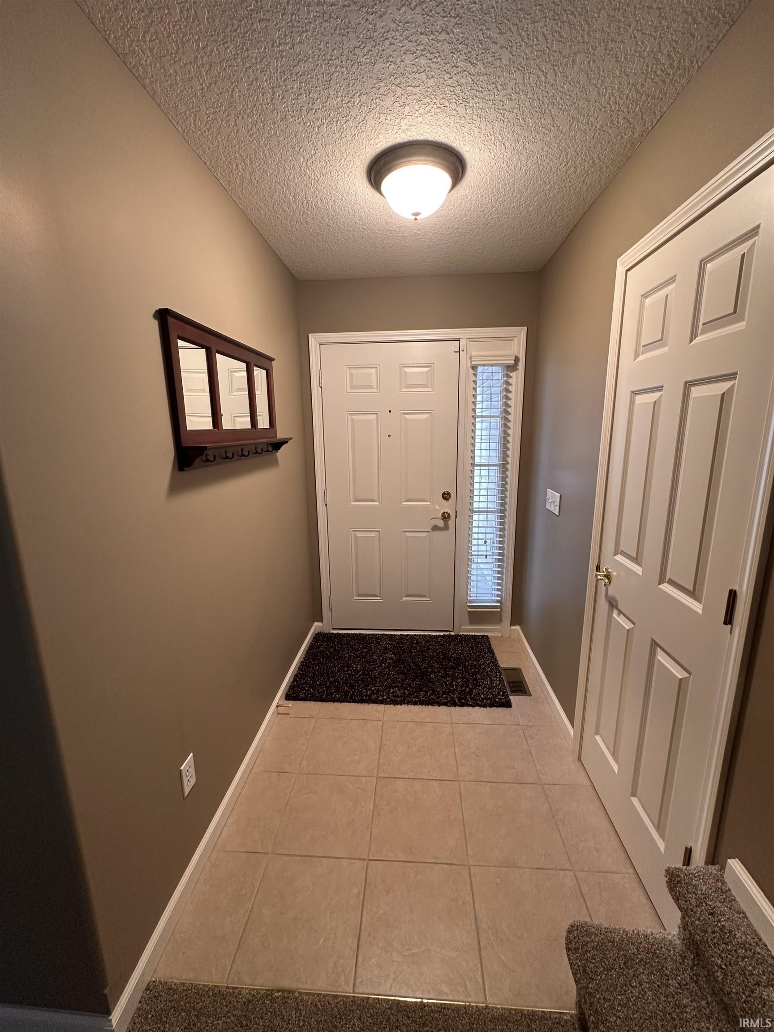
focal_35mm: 14
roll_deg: -0.1
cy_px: 516
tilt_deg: -10.7
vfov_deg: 102.1
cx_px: 387
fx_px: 417
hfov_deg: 85.7
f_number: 2.2
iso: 250
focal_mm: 2.22
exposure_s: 1/60
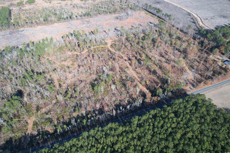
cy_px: 76
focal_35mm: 22
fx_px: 141
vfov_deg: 57.2
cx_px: 115
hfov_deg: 78.6
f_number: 2.8
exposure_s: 1/725
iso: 100
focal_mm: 8.38
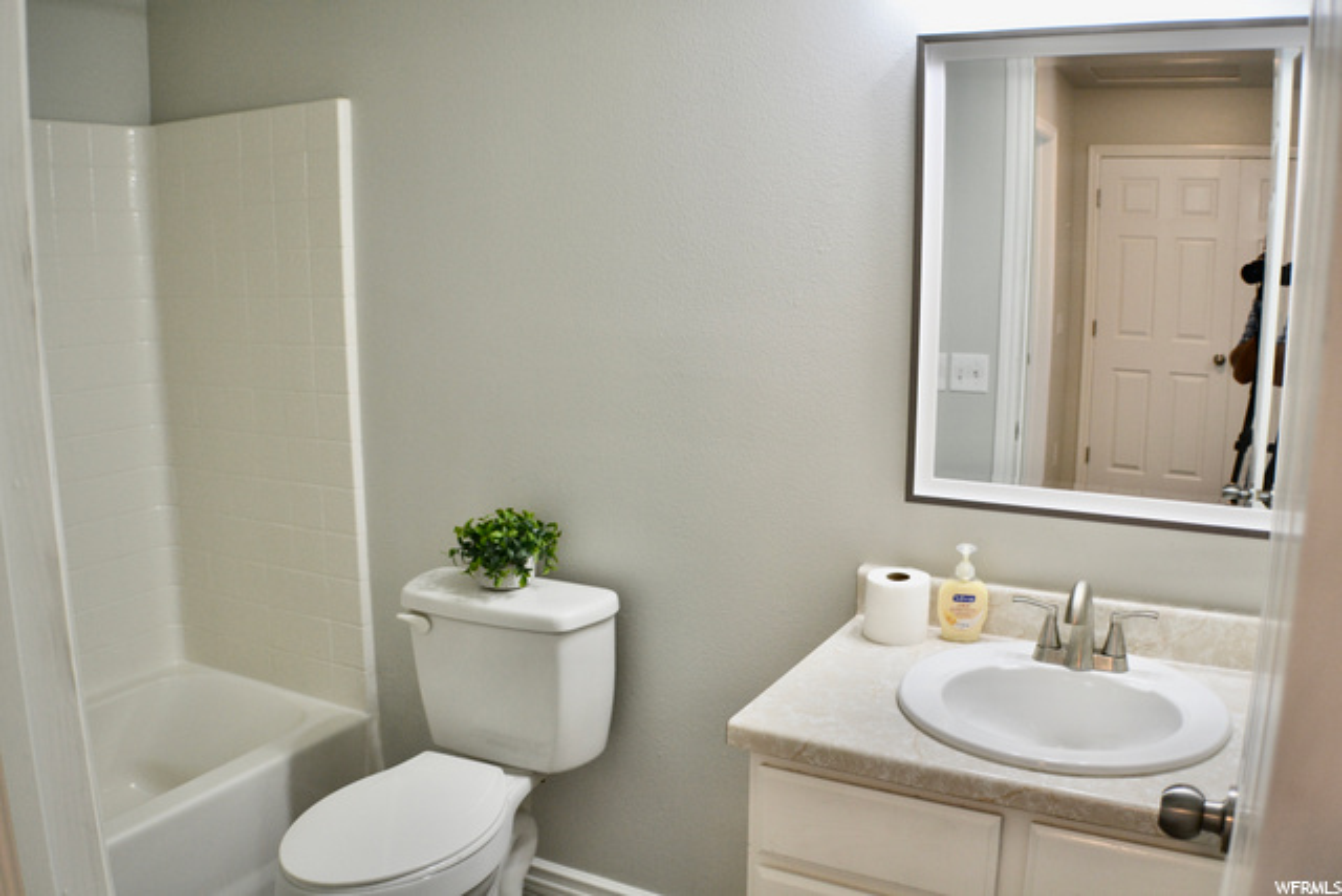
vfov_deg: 36.9
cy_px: 448
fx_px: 1342
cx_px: 671
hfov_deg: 53.1
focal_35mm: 36
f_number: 4
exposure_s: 1/60
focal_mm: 24
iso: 400
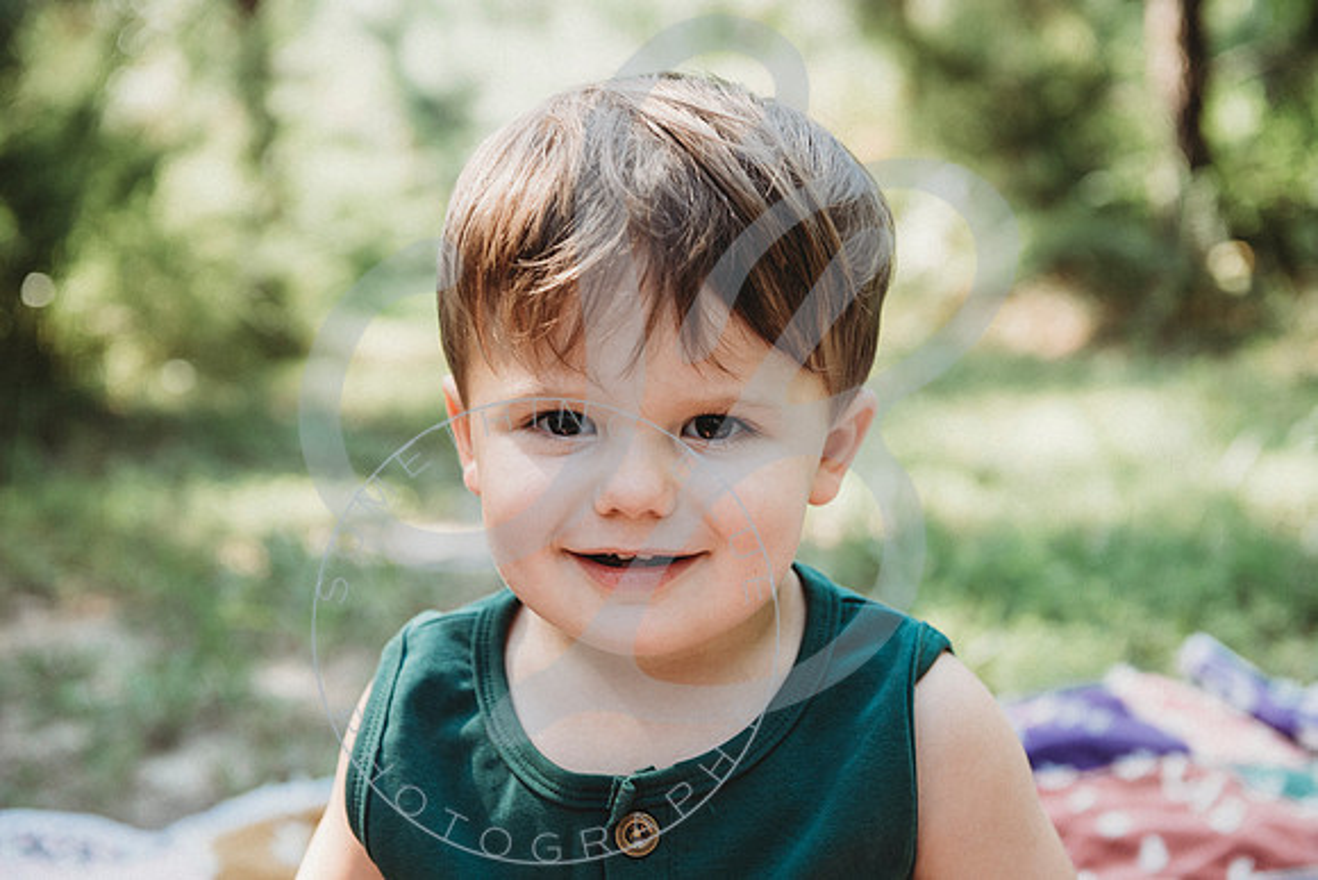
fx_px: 2124
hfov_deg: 34.5
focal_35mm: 58
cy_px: 440
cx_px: 659
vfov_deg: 23.4
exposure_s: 1/125
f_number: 5
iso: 200
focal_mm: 58
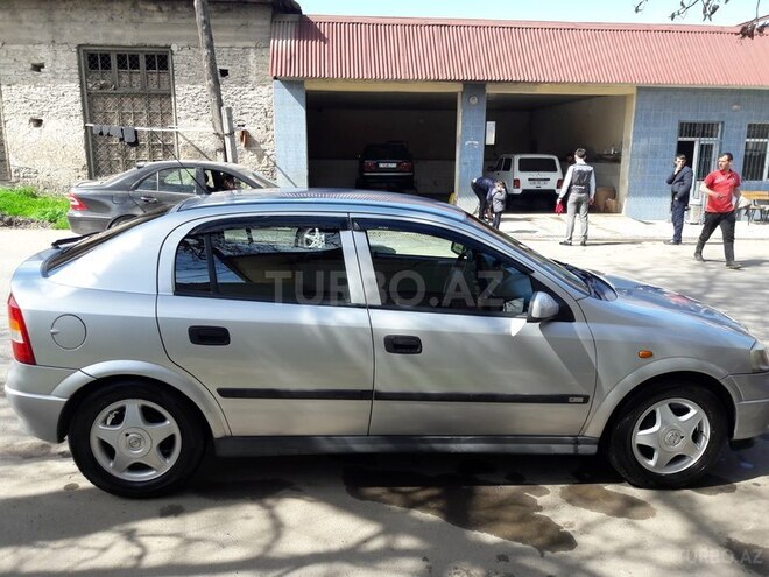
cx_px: 384
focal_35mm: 28
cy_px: 288
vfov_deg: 49.7
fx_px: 622
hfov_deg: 63.4
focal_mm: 3.7
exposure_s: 1/454
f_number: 1.9
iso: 40
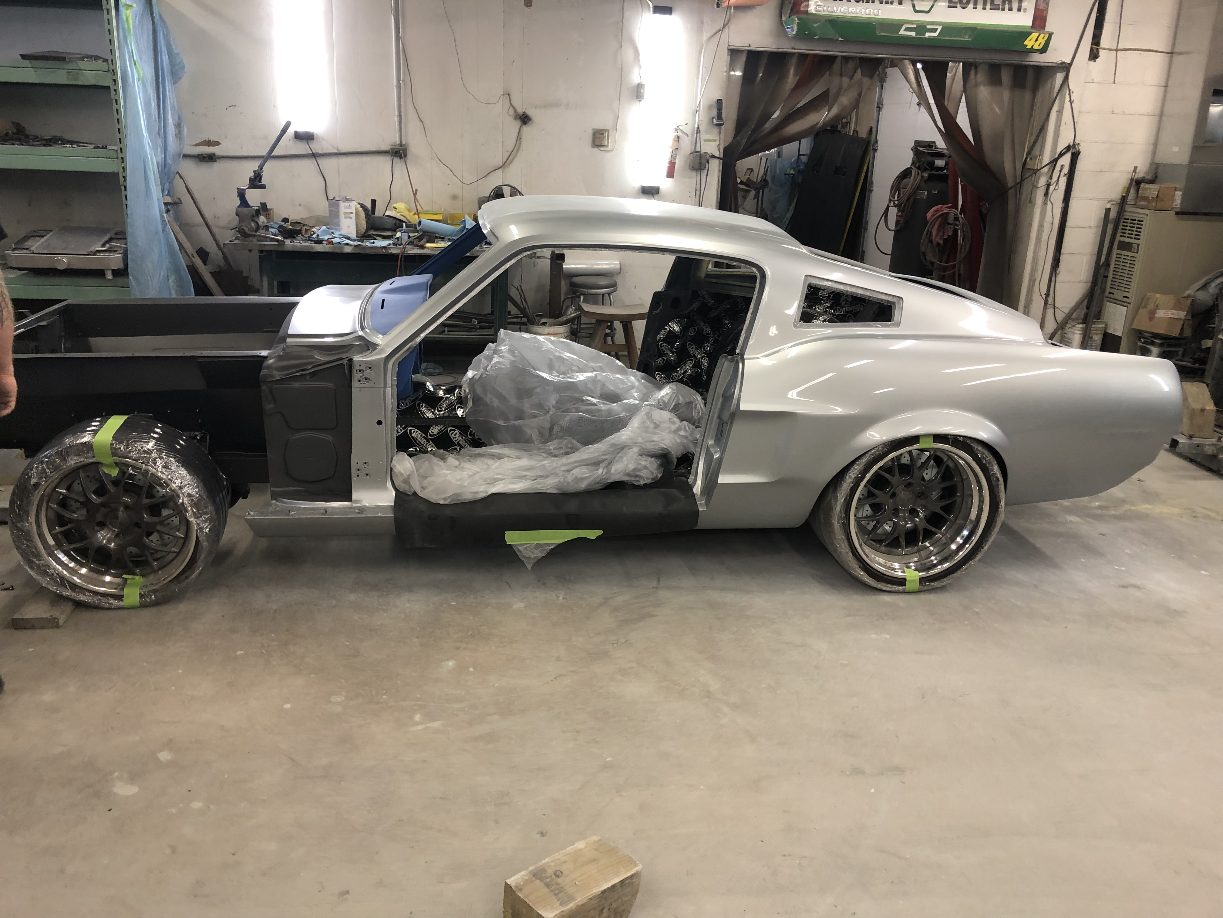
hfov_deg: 63.4
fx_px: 989
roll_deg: -3.4
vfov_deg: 49.7
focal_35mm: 28
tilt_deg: -20.3
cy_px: 459
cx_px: 612
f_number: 1.8
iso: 40
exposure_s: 1/20
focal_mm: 3.99
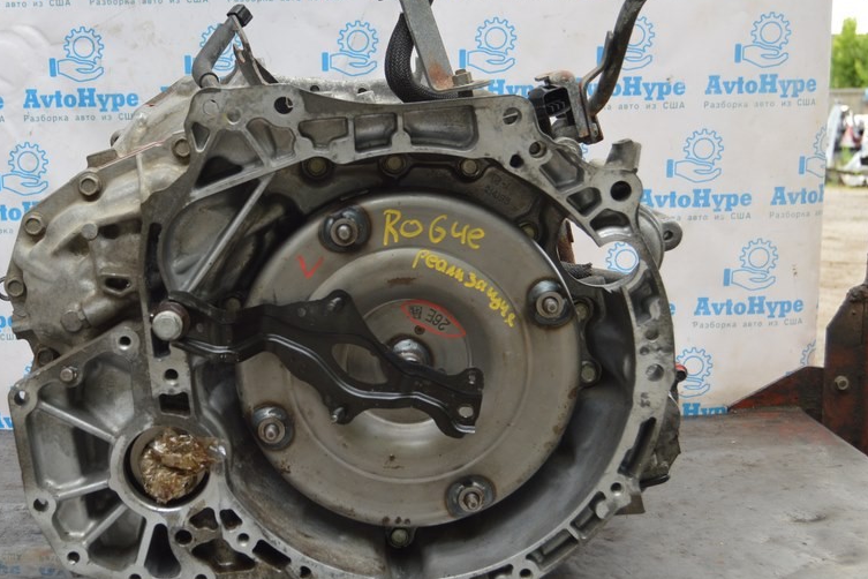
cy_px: 266
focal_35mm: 53
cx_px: 300
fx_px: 1278
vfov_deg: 25.5
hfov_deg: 37.2
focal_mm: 26
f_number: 5.6
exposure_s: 1/100
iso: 400
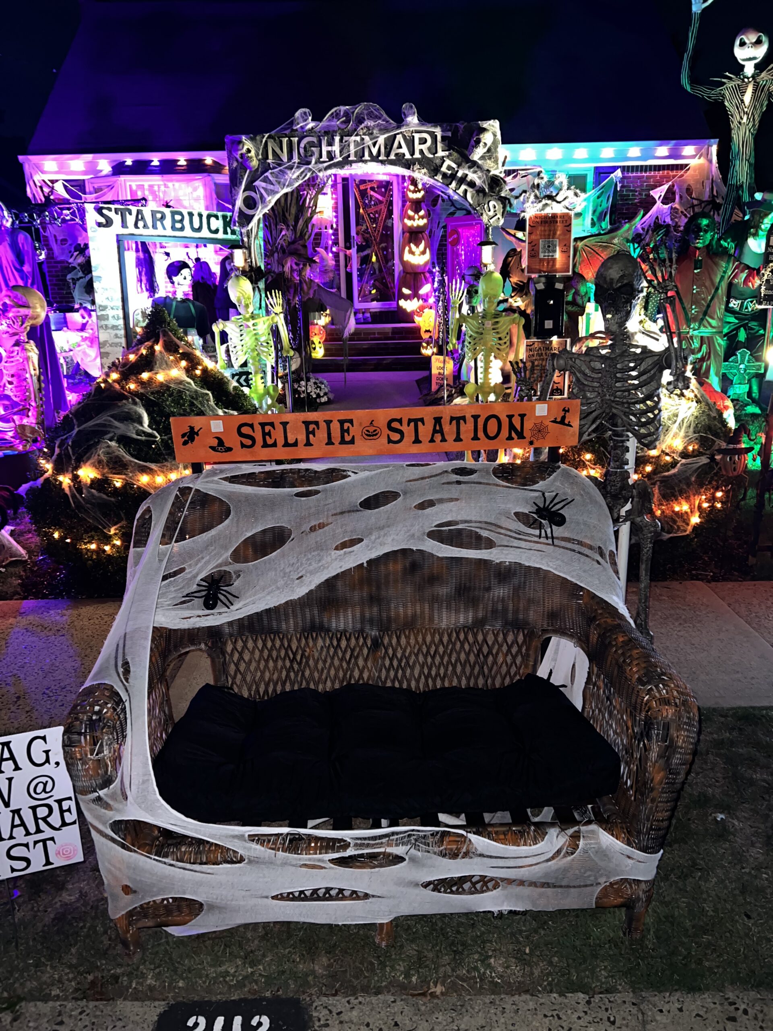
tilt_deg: -16.6
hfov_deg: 53.1
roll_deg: +1.0
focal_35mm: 26
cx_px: 386
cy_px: 516
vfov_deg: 67.3
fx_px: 774
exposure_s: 1/4
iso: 200
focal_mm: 5.7
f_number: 1.5
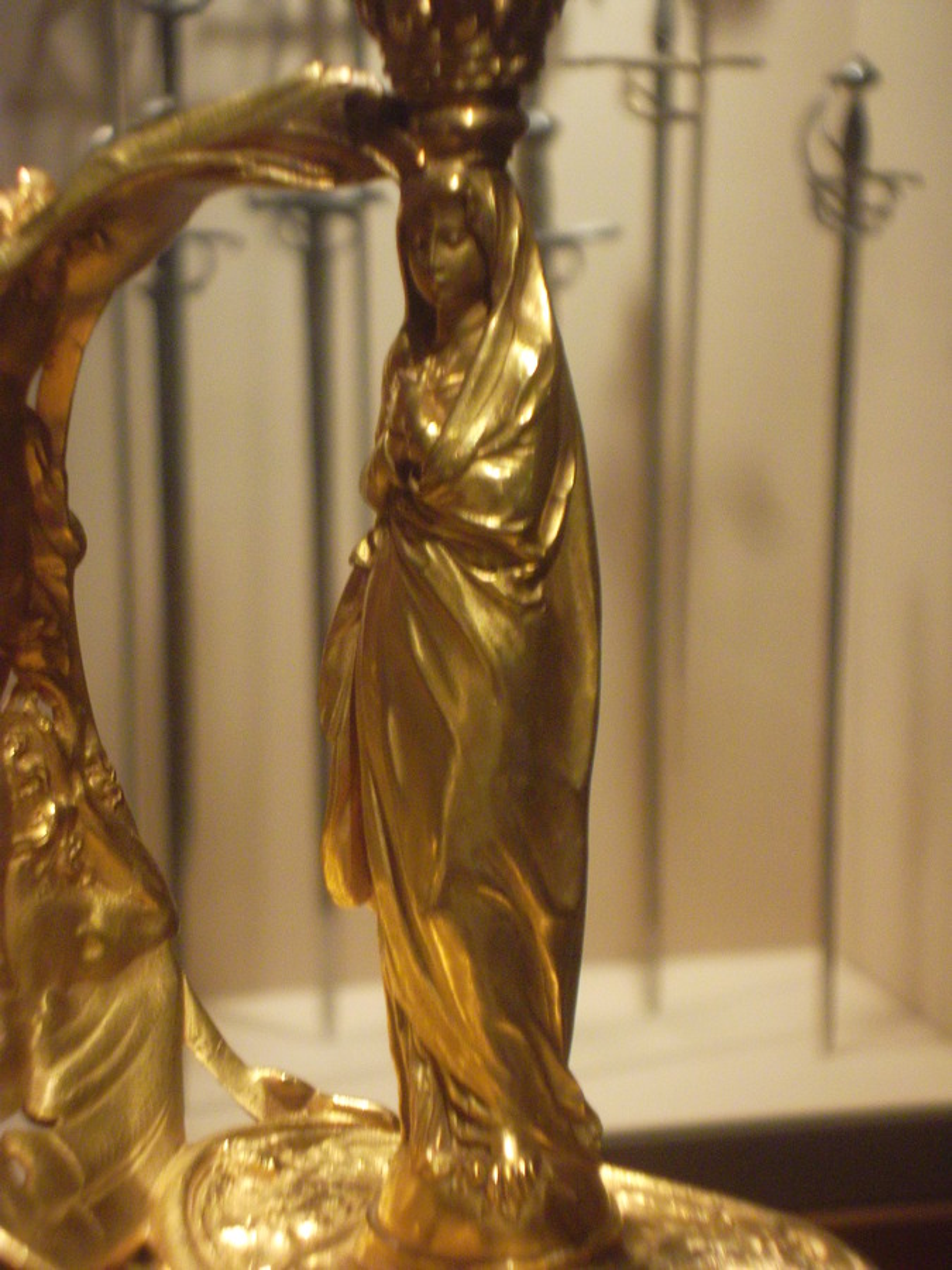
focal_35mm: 108
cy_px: 635
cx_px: 476
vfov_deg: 18.2
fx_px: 3960
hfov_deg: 13.7
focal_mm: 19.6
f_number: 5
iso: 490
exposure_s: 1/18
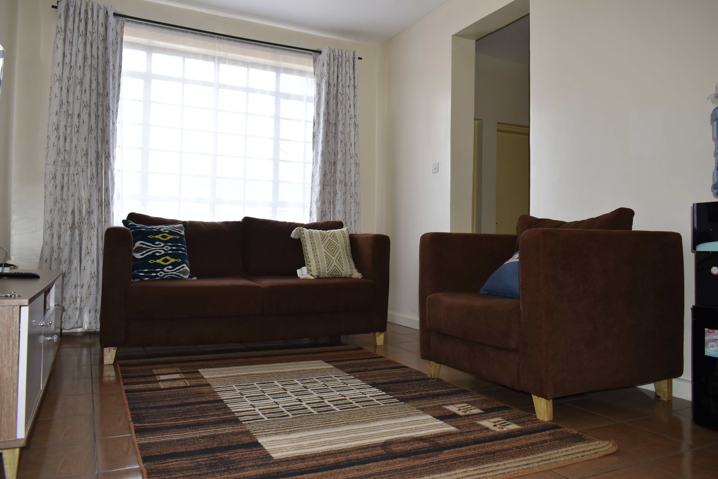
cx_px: 359
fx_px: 538
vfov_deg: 47.9
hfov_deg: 67.4
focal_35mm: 27
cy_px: 240
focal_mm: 18
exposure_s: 1/125
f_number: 5.6
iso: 640
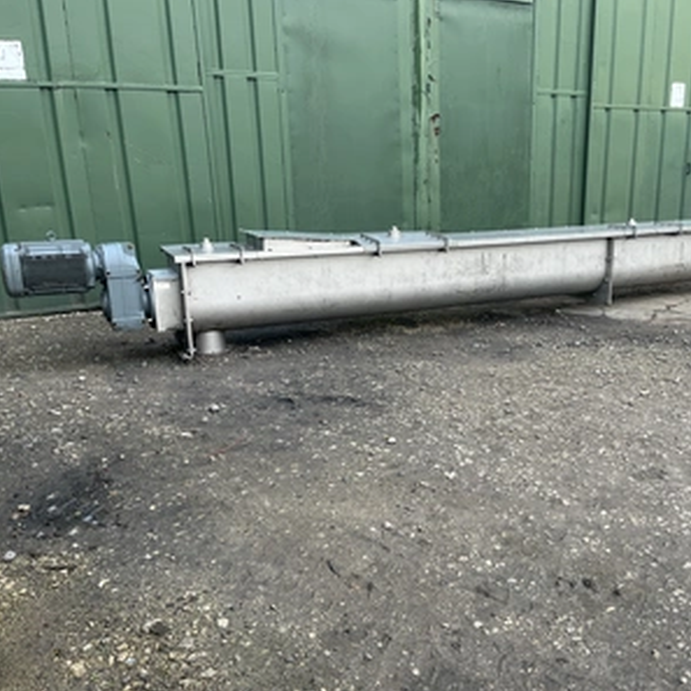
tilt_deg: -14.8
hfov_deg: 51.9
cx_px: 440
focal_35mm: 31
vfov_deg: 52.5
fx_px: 700
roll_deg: +2.3
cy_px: 347
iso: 50
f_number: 1.6
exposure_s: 1/236
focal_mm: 5.1
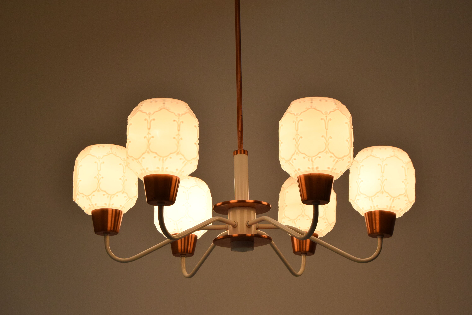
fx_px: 827
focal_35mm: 63
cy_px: 158
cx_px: 236
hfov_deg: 31.9
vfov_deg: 21.6
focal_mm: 42
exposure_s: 1/400
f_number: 10
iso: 1600
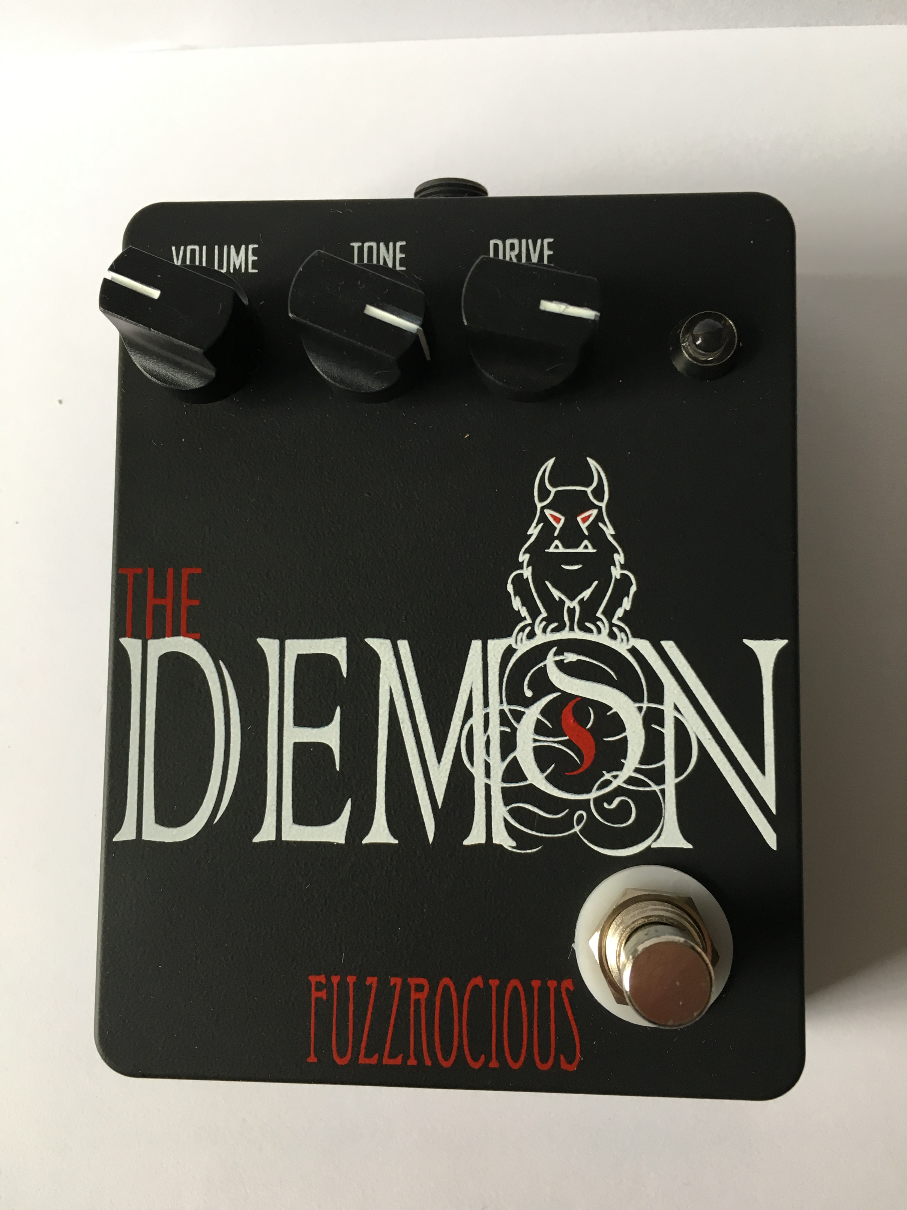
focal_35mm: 29
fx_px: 1013
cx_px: 454
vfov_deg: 61.7
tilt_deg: -85.4
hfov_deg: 48.2
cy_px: 605
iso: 64
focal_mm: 4.15
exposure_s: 1/30
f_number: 2.2
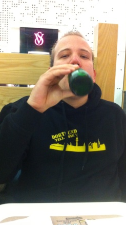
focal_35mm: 39
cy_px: 115
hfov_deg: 30.4
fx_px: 232
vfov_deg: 51.6
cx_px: 64
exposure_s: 1/15
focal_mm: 3.85
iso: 500
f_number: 2.8
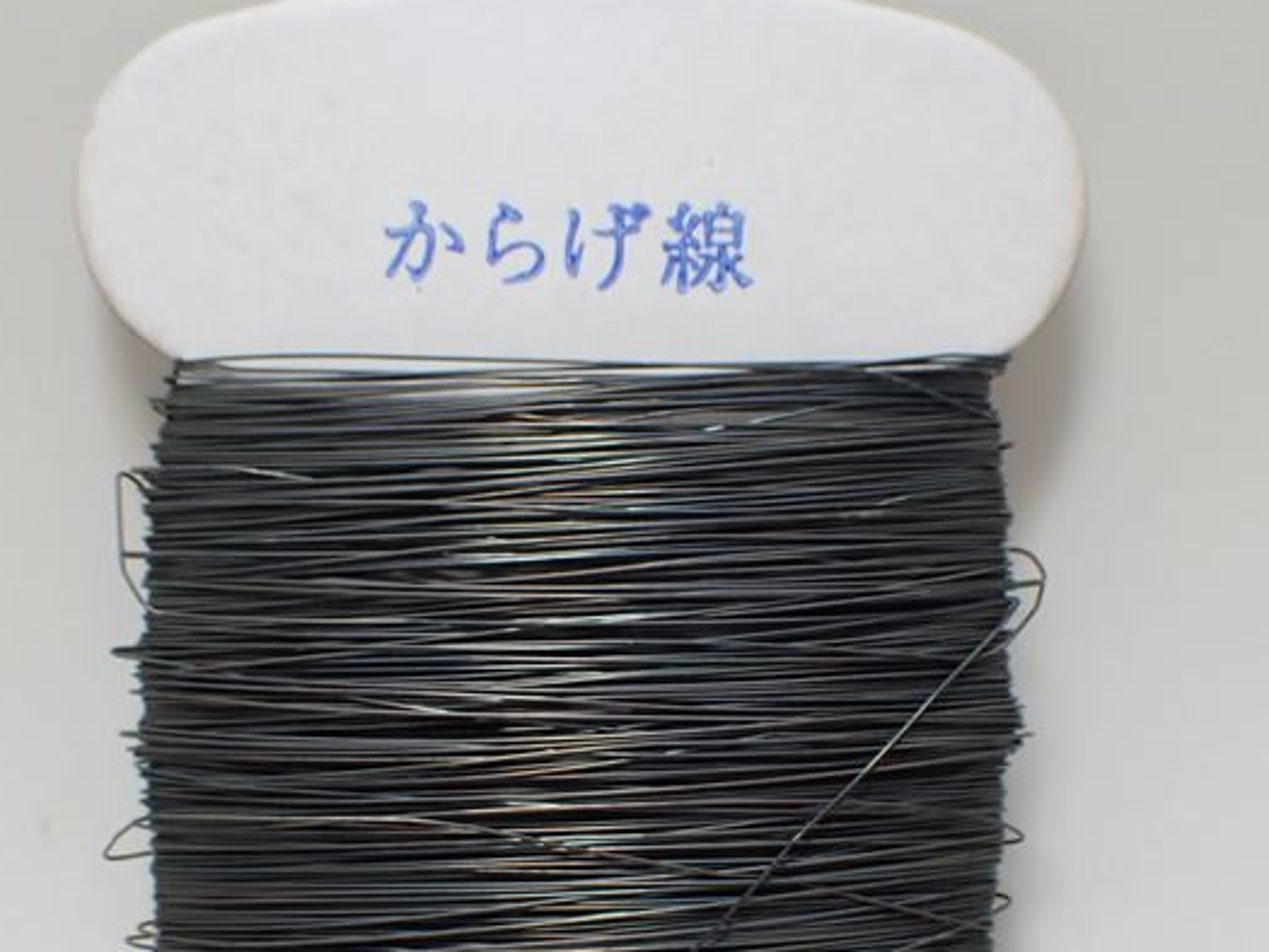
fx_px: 2457
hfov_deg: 29.0
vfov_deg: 21.8
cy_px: 674
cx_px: 621
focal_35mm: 67
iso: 125
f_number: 4
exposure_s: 1/160
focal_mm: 7.84
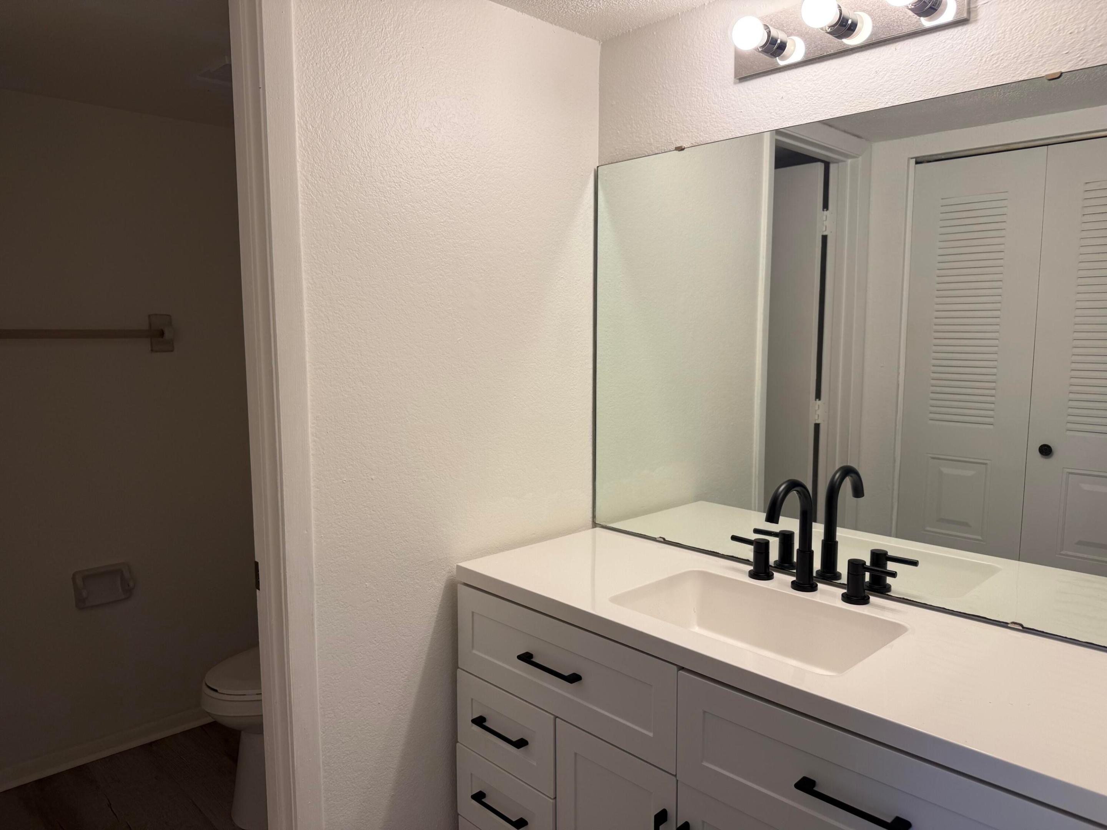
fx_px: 768
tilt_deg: -6.9
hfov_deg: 71.6
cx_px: 554
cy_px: 415
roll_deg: -0.1
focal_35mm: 24
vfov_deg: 56.8
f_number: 1.78
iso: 64
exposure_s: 1/176
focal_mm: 6.76
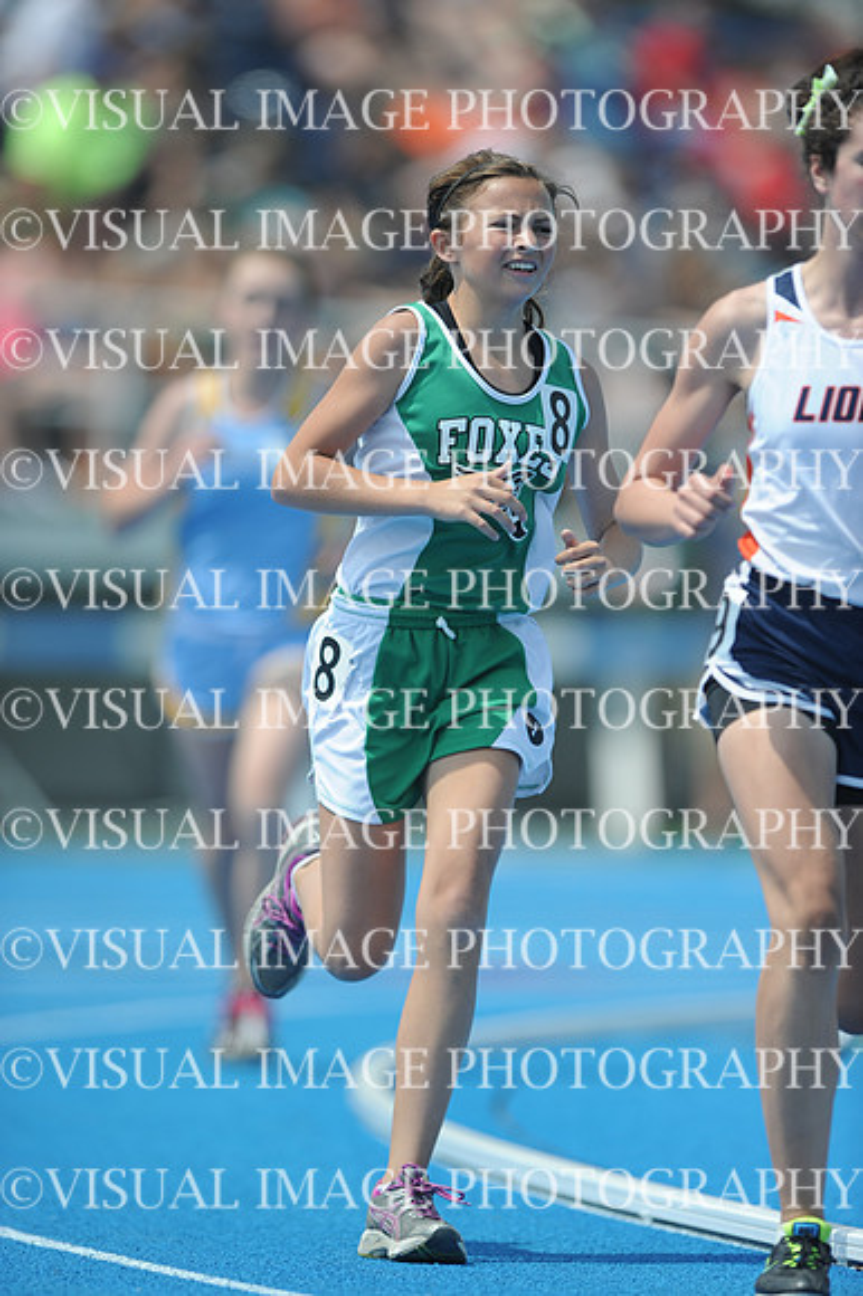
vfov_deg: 5.2
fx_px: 14399
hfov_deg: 3.4
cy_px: 648
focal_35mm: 400
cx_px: 432
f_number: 3.5
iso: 200
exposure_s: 1/3200
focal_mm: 400
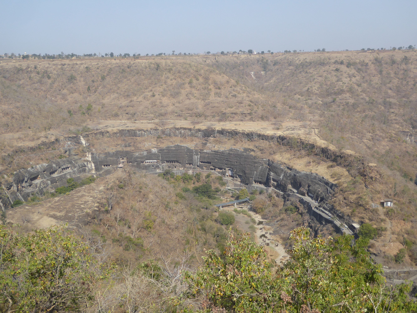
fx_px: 590
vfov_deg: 29.7
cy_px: 156
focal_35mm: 49
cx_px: 208
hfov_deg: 38.9
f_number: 4
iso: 80
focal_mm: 8.4
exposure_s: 1/640
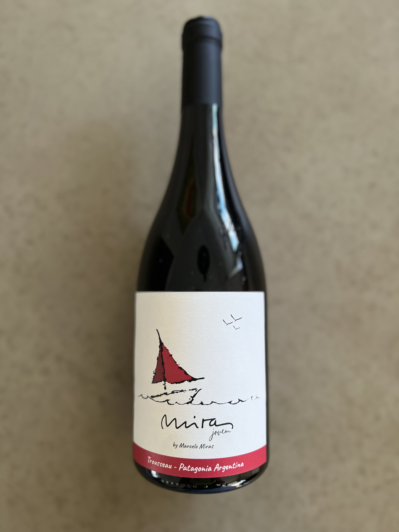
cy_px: 266
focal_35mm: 26
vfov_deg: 67.3
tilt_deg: -85.1
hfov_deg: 53.1
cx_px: 200
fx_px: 400
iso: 125
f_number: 1.5
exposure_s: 1/121
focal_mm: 5.7
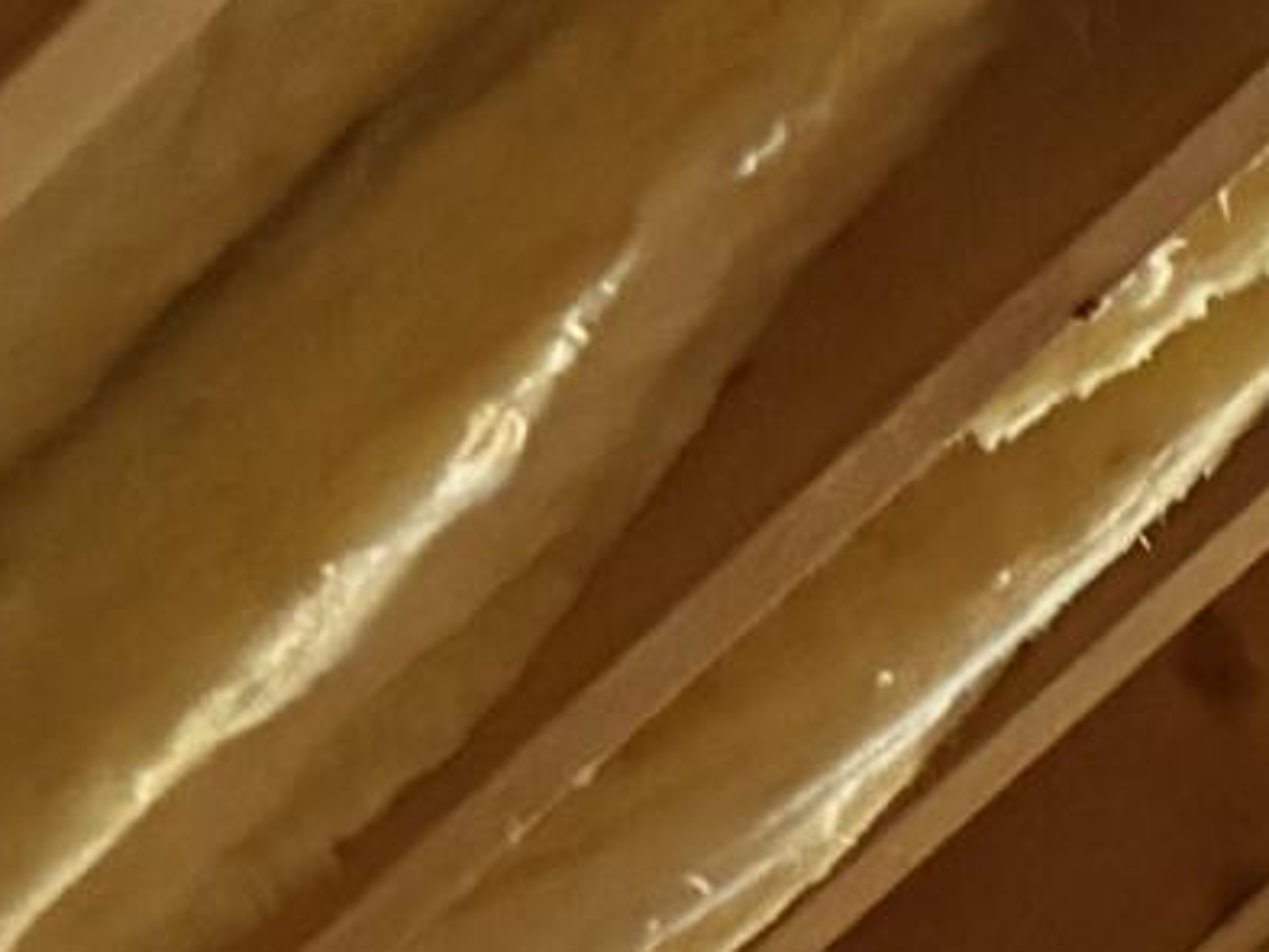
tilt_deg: -7.1
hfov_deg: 8.5
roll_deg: -0.8
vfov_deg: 7.8
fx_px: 6711
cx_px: 4130
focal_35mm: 183
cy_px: 1814
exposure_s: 1/40
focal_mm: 6.76
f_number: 1.78
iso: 1000
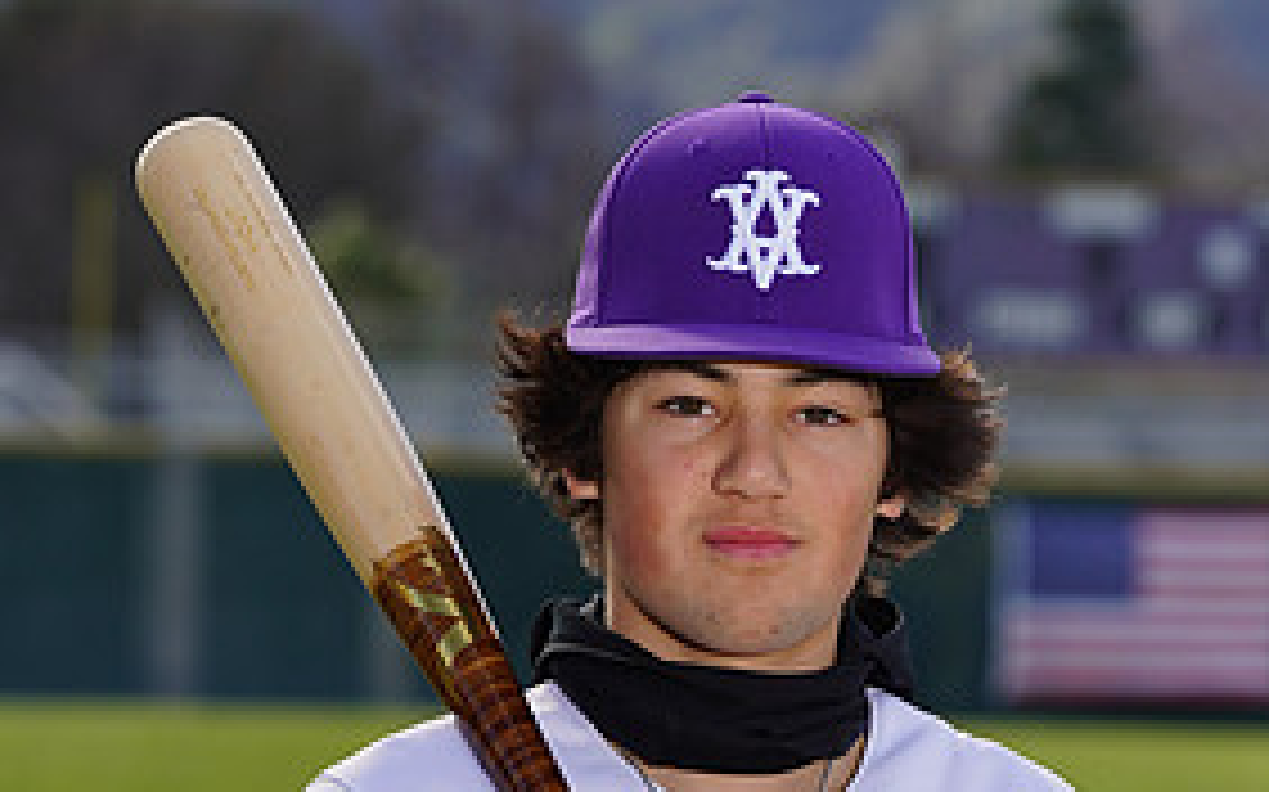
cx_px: 763
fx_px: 13690
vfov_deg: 3.3
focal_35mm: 396
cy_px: 909
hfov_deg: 5.3
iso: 100
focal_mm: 189
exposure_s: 1/250
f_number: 8
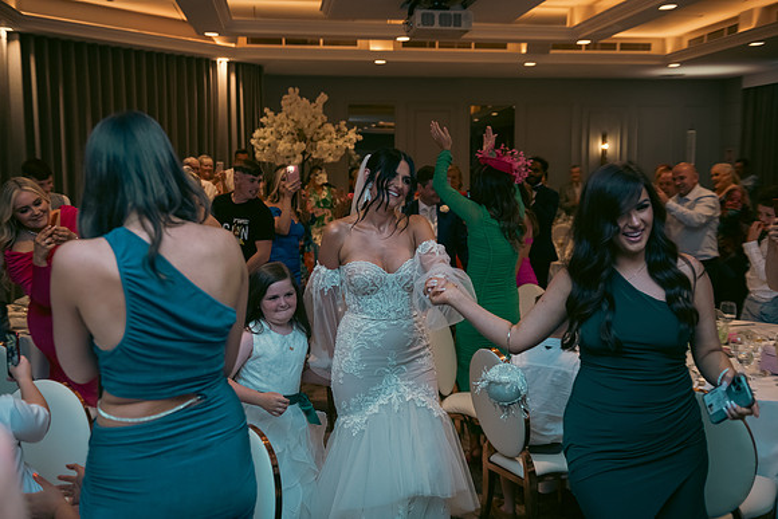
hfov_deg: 48.4
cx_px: 389
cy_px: 260
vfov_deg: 33.4
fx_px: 865
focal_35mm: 40
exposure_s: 1/160
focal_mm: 40
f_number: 3.5
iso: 800
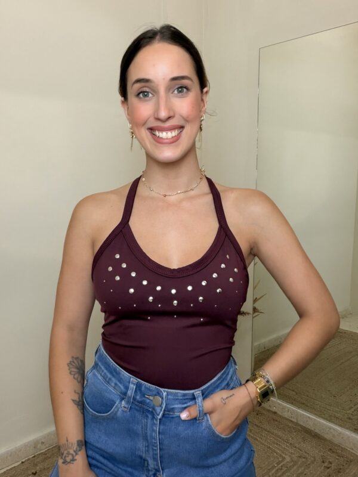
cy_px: 238
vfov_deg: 60.0
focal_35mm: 30
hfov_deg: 46.8
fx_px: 414
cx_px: 179
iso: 125
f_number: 1.9
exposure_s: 1/60
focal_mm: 2.71
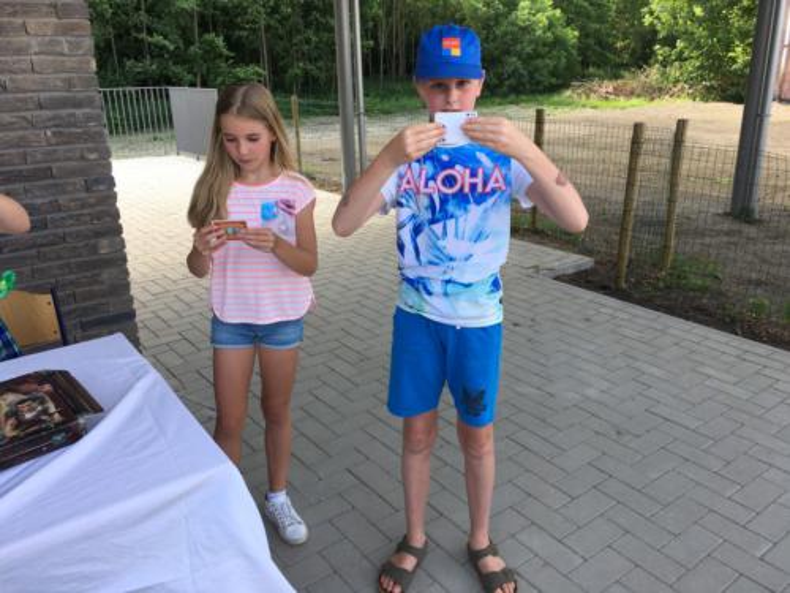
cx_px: 395
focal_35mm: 29
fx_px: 662
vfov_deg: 48.2
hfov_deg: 61.7
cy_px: 296
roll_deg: -0.6
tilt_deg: -19.7
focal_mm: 4.15
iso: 25
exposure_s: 1/240
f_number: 2.2
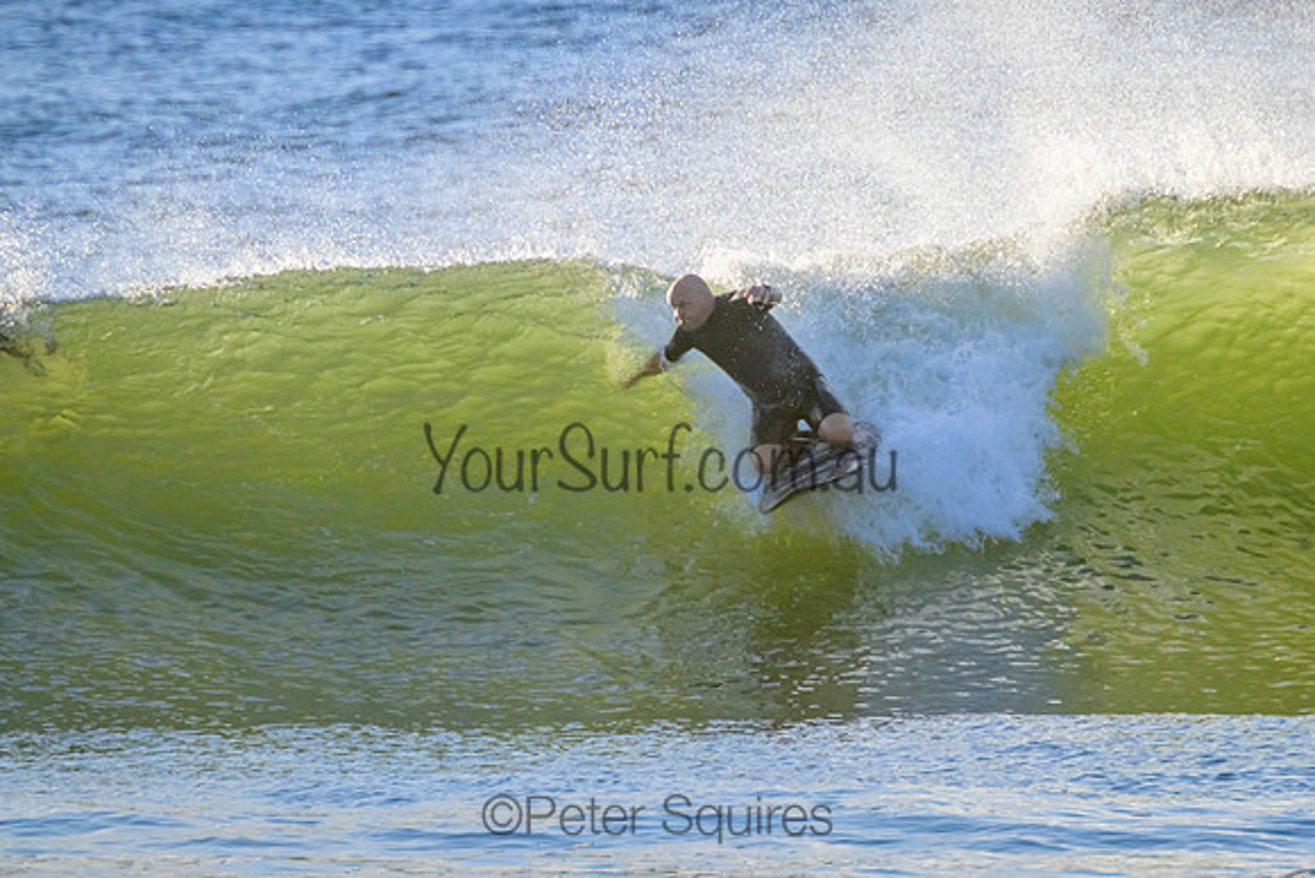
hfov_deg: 2.3
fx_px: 33270
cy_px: 378
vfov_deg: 1.5
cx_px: 748
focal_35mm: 911
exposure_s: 1/2000
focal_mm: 800
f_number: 11
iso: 1600
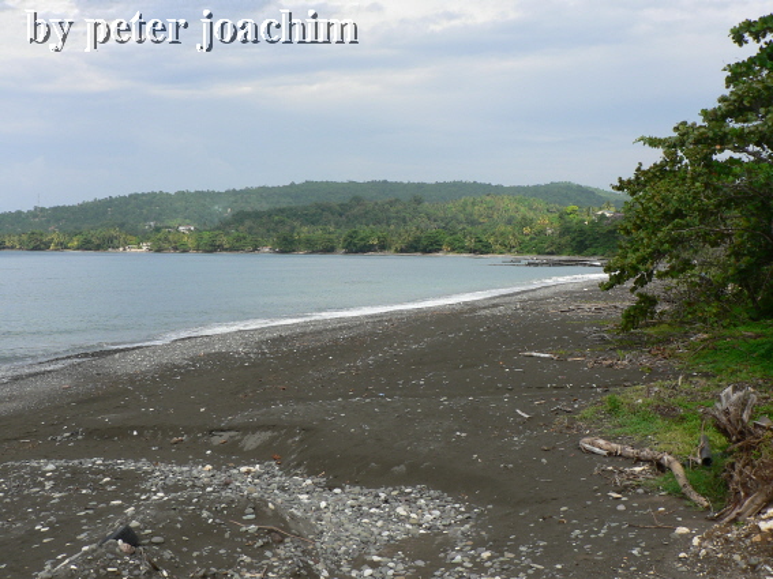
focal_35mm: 54
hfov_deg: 35.6
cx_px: 386
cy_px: 290
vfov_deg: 27.0
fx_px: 1206
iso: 64
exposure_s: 1/400
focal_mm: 9.2
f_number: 5
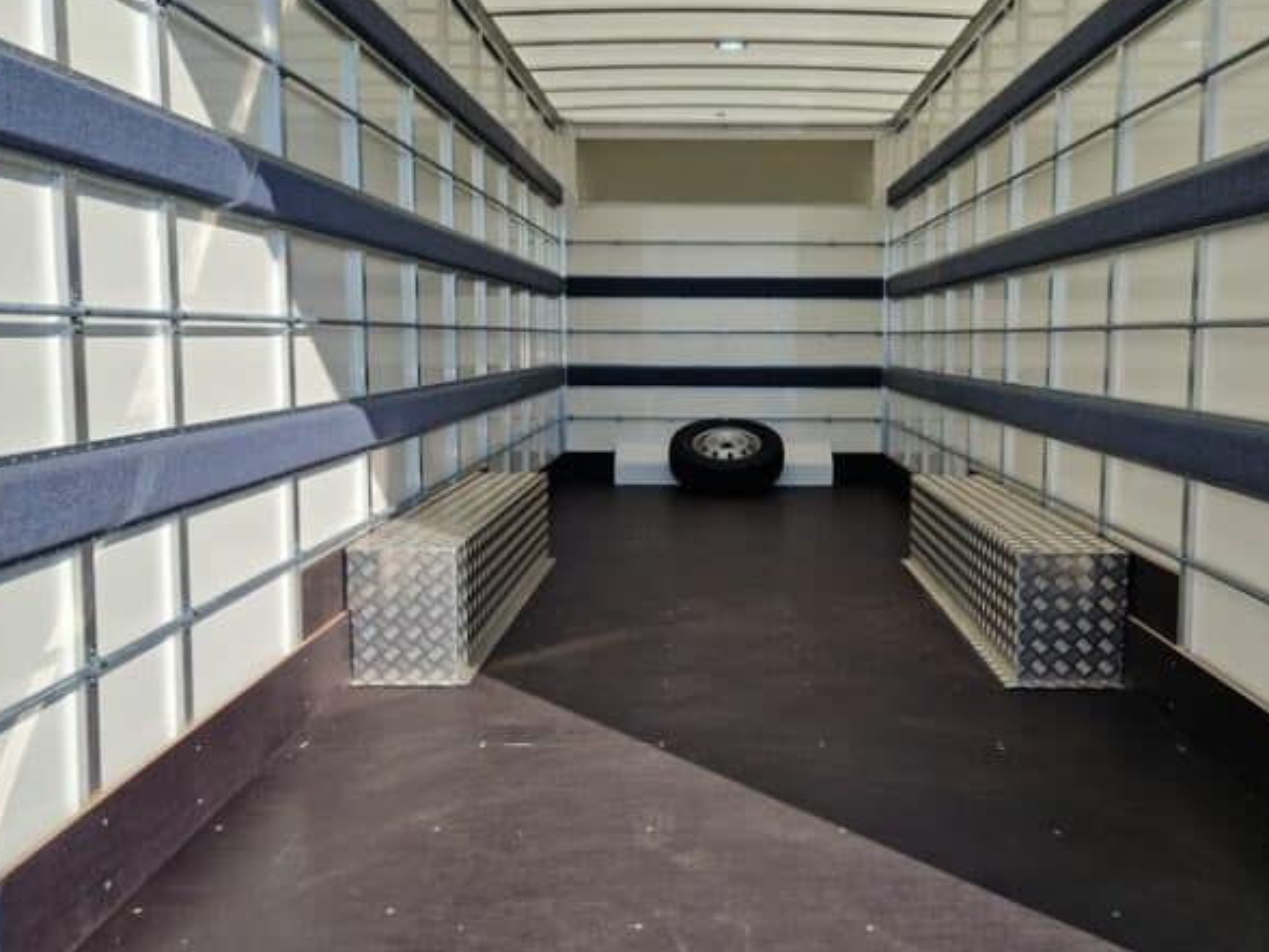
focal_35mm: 30
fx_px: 1100
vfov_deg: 46.8
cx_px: 728
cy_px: 437
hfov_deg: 59.7
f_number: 1.8
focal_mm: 5.4
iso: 50
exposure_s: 1/1680
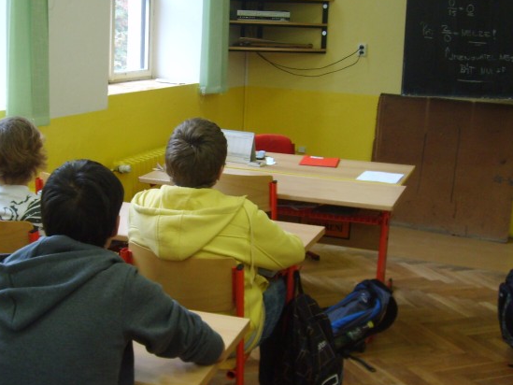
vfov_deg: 28.6
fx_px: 756
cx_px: 170
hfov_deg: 37.1
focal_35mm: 51
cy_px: 182
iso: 93
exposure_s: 1/30
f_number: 2.8
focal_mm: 5.8
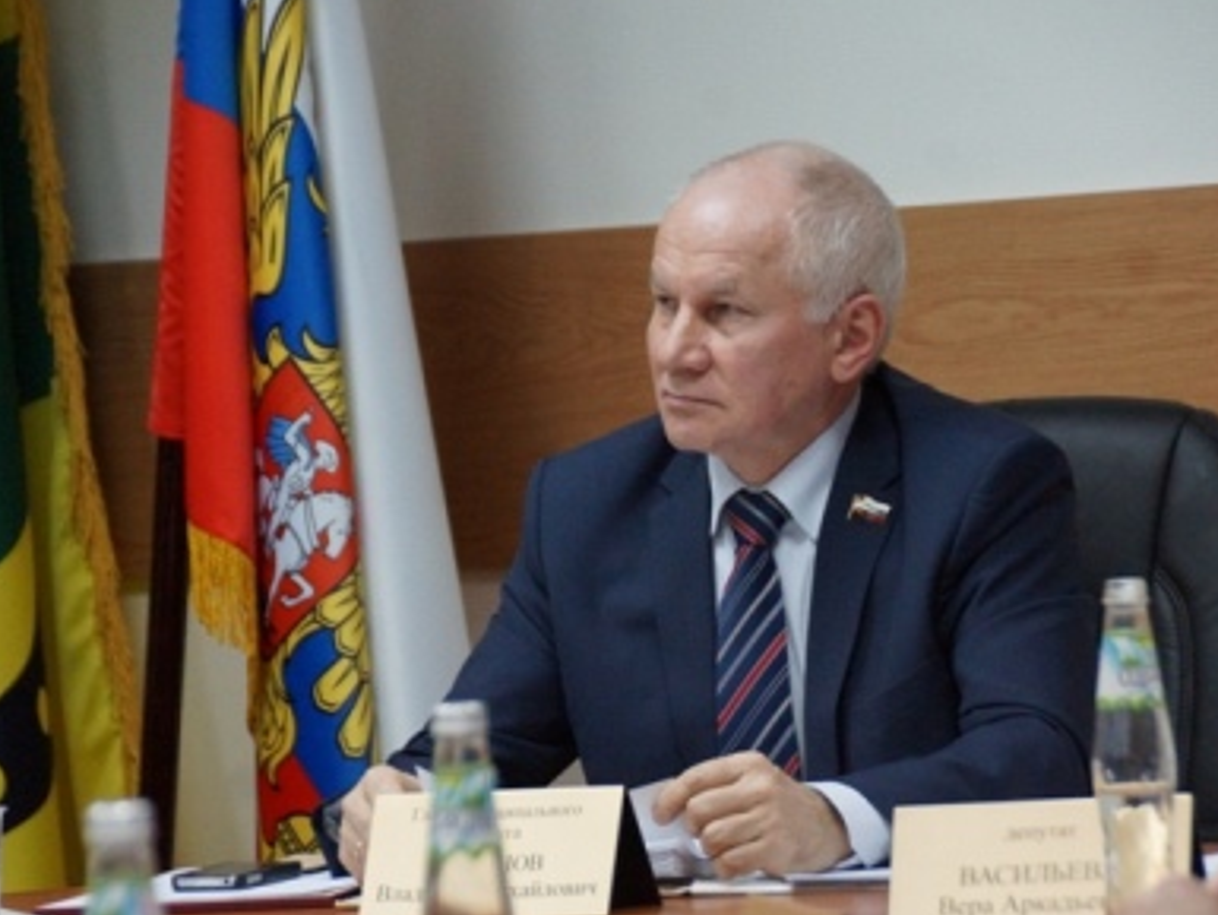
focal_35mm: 235
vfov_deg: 6.3
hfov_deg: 8.4
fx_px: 8271
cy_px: 458
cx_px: 690
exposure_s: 1/160
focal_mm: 140
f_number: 5.6
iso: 2500
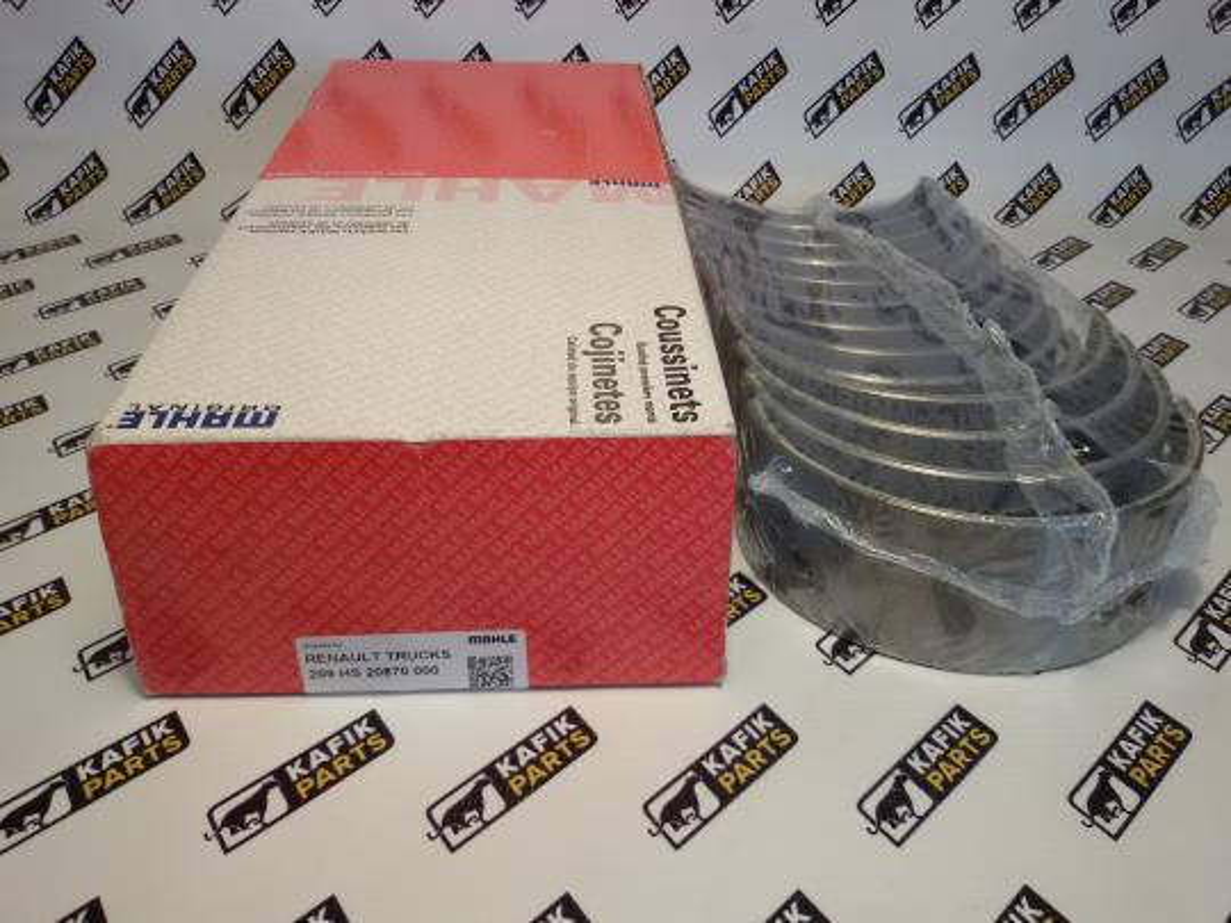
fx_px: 1102
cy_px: 462
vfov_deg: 45.4
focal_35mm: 31
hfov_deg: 58.4
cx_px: 616
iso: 40
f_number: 2.4
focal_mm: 2.93
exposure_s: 1/33
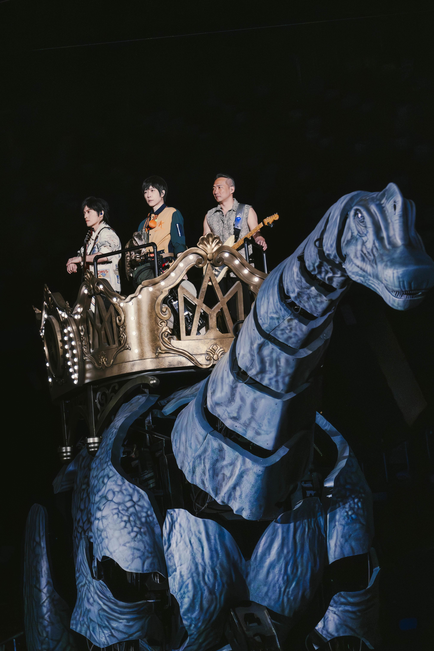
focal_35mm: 171
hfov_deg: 8.0
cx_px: 217
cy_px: 326
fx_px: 3092
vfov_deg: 12.0
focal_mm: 171
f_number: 6
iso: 8000
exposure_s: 1/1000
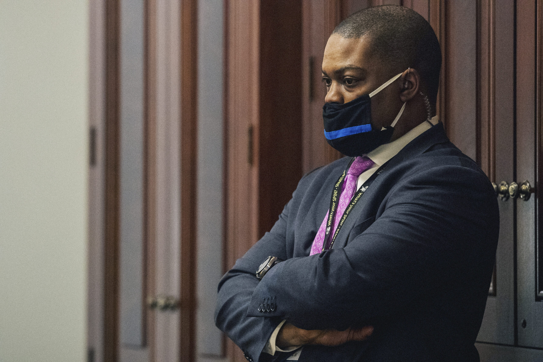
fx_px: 3846
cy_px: 181
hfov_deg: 8.1
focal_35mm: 255
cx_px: 272
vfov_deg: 5.4
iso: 2800
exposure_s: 1/100
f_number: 2.8
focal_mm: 170
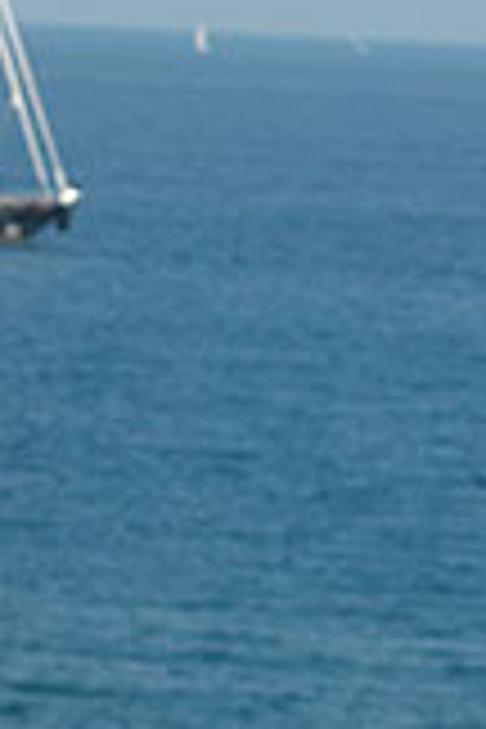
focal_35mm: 380
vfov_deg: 5.4
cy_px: -457
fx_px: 7694
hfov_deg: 3.6
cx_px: 828
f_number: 10
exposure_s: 1/320
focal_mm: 70
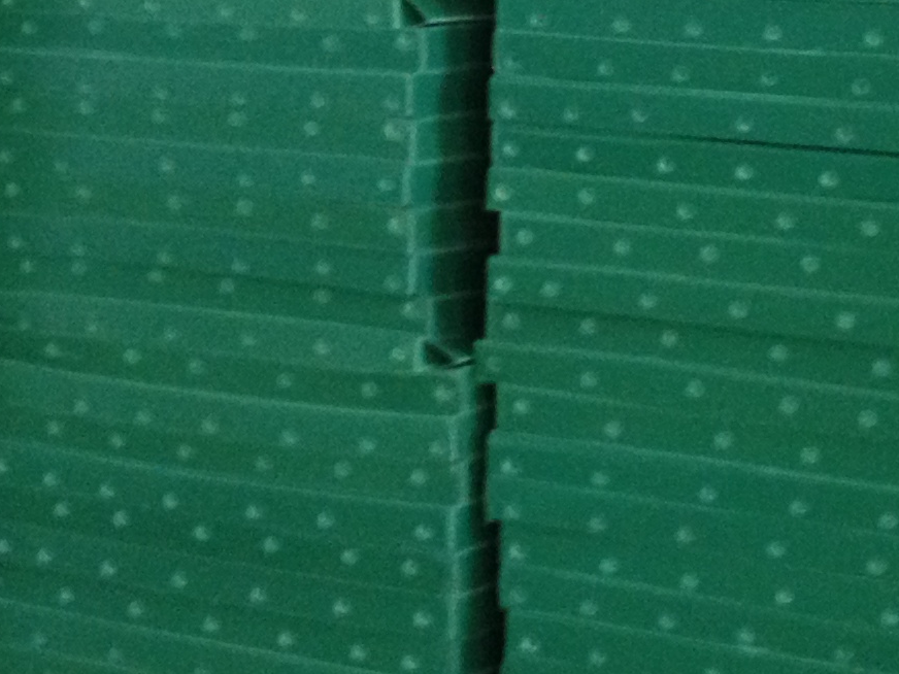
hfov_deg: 15.0
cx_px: 645
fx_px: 3402
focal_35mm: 131
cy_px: 33
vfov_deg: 11.2
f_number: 2.4
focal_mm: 4.28
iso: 160
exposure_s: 1/20
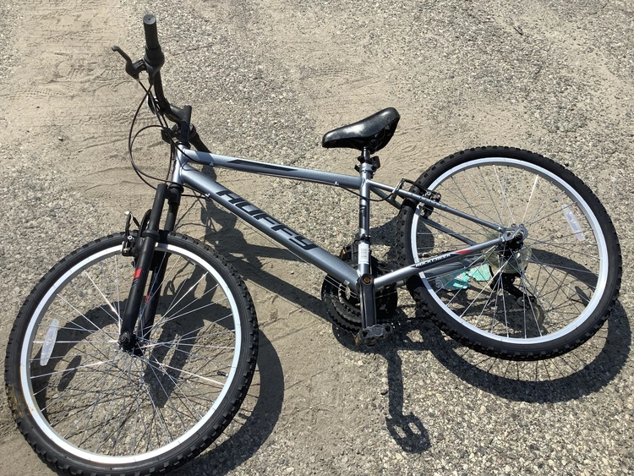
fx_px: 568
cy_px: 238
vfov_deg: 45.5
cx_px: 317
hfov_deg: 58.3
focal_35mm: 31
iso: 25
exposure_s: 1/1148
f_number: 2.4
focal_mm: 3.3
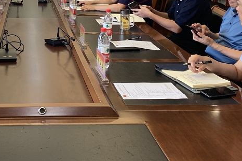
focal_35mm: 58
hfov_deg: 33.1
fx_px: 390
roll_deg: -0.5
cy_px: -16
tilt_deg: -5.8
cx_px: 36
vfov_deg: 22.1
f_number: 1.8
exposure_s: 1/50
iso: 64
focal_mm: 4.25
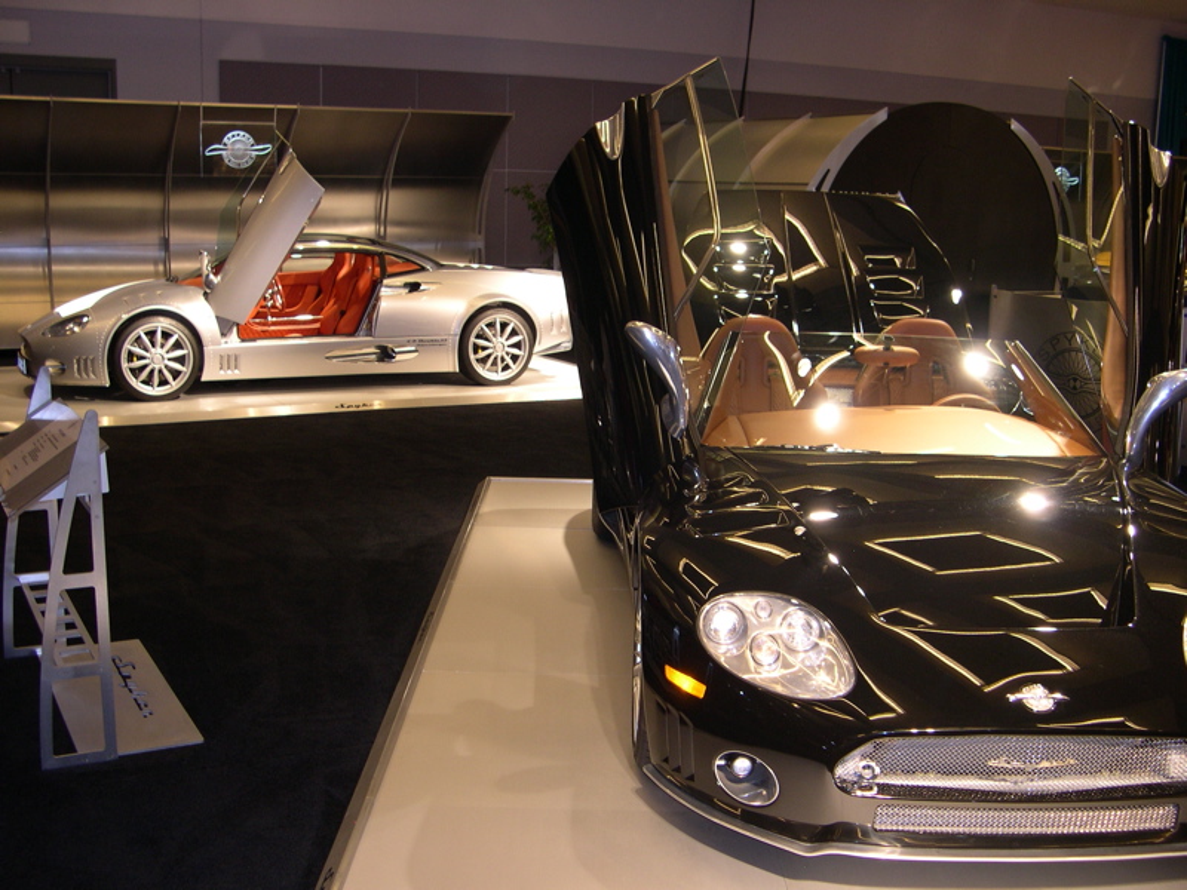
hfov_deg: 49.0
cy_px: 445
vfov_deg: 37.7
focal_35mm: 38
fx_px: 1303
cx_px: 594
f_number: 2.8
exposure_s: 1/30
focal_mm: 8
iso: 100
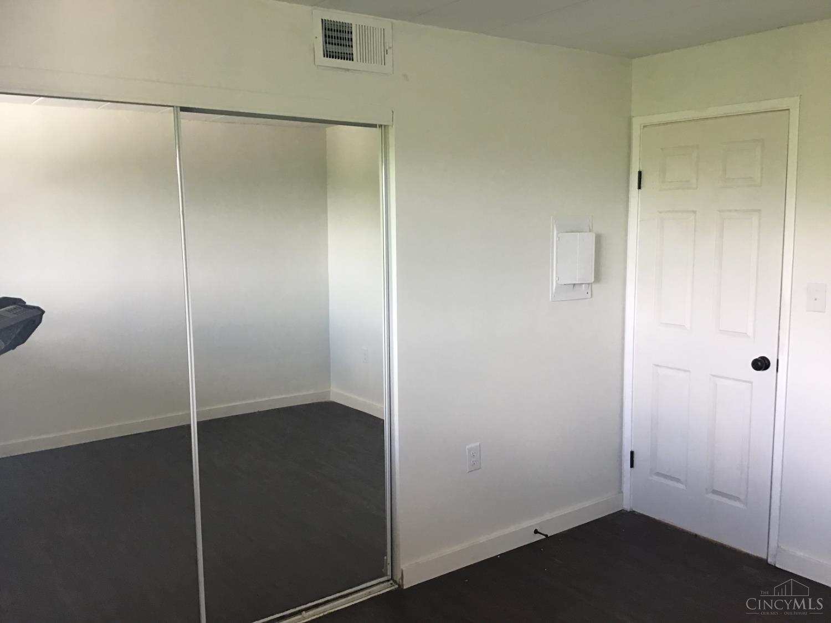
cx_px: 416
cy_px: 312
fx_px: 744
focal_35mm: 31
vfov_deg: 45.4
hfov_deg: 58.4
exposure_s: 1/30
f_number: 2.4
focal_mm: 3.3
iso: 64
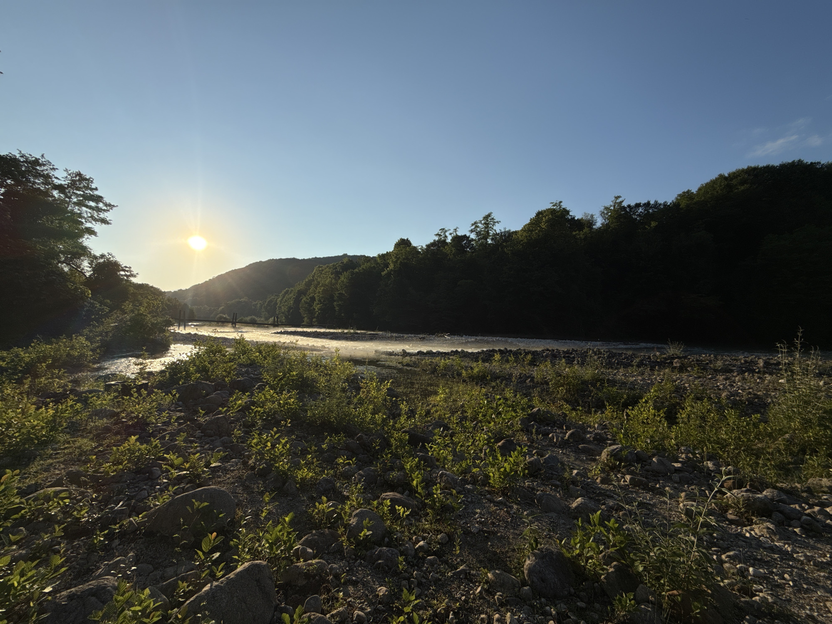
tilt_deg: +2.6
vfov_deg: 85.7
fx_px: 336
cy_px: 312
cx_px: 416
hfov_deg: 102.1
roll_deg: -3.1
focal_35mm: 14
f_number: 2.2
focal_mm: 2.22
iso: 50
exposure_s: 1/3663
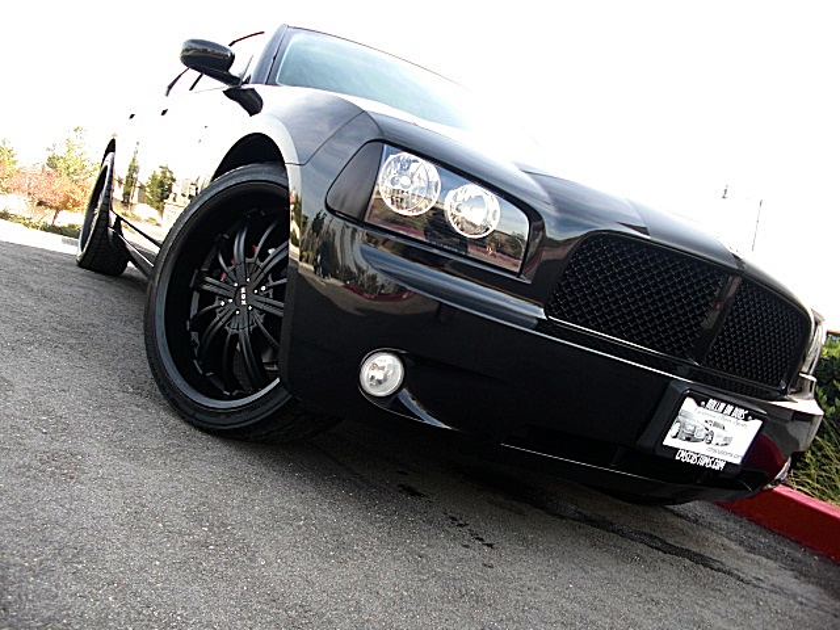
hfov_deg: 51.4
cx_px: 420
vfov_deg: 39.7
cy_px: 315
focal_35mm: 36
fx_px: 874
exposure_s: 1/125
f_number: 2.8
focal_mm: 6.3
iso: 50
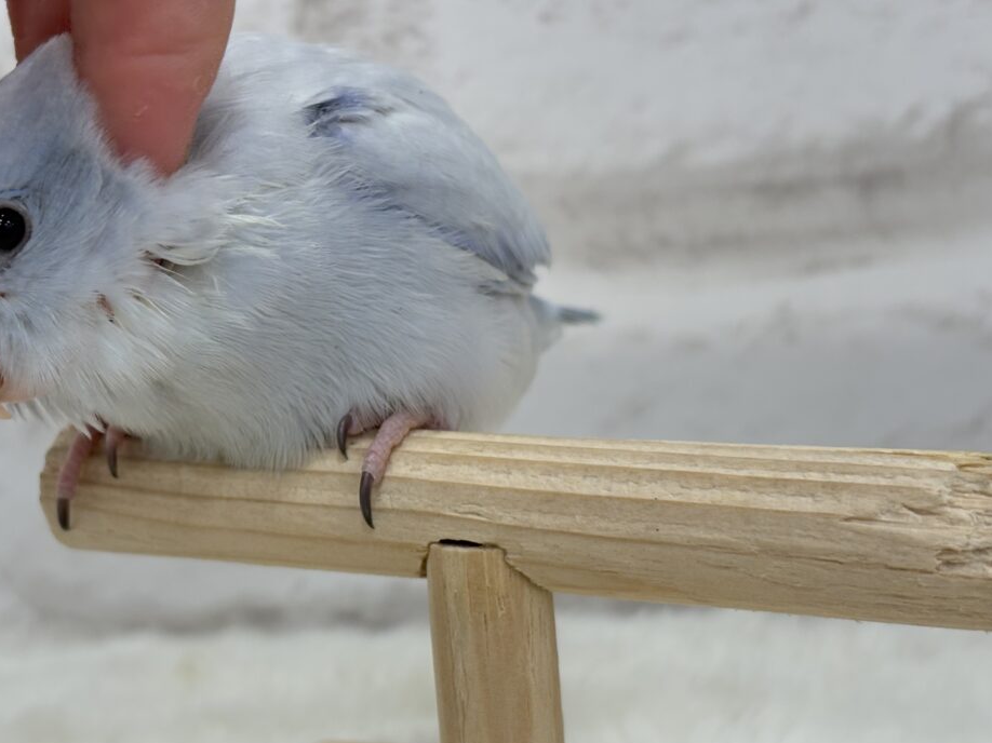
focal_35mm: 68
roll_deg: +5.8
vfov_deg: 21.6
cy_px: 381
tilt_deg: -10.5
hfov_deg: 28.4
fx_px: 1948
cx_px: 348
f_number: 1.6
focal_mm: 5.96
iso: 80
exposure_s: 1/100
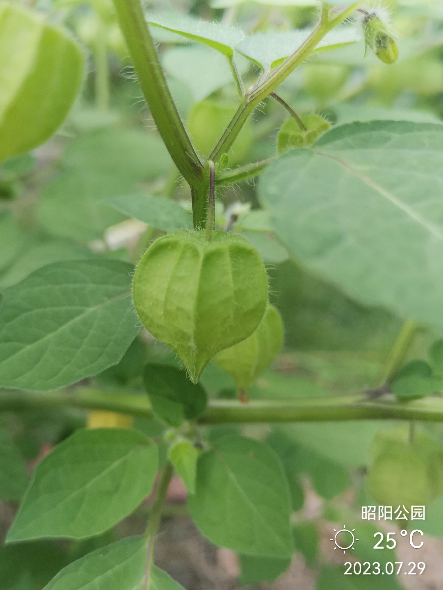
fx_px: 665
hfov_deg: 36.8
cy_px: 295
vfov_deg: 47.9
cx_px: 222
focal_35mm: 39
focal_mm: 4.75
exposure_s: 1/100
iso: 100
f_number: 1.8
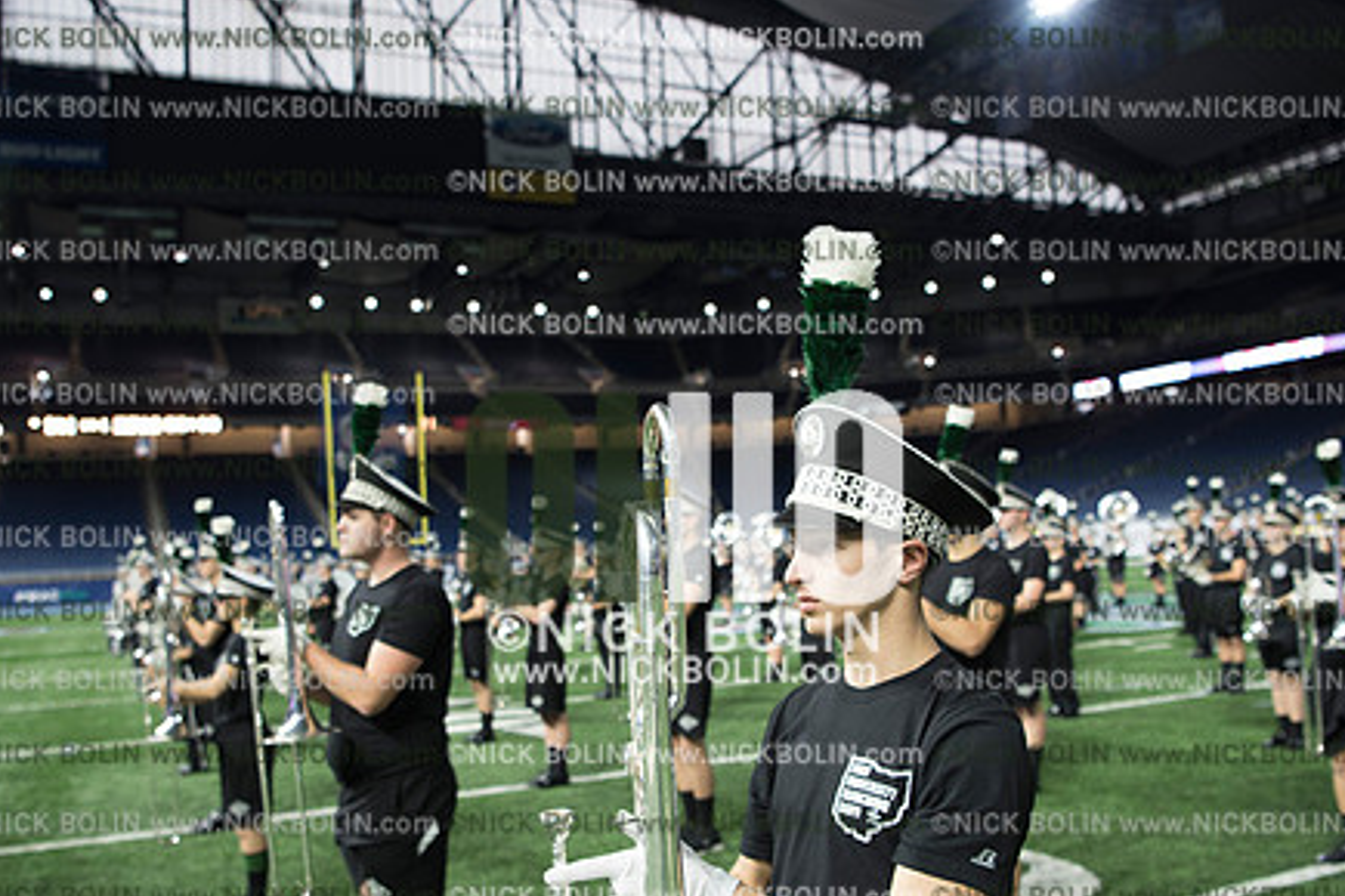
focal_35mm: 32
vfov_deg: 40.9
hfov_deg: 58.7
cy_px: 539
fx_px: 1195
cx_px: 683
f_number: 3.2
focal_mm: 24
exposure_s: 1/200
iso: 560
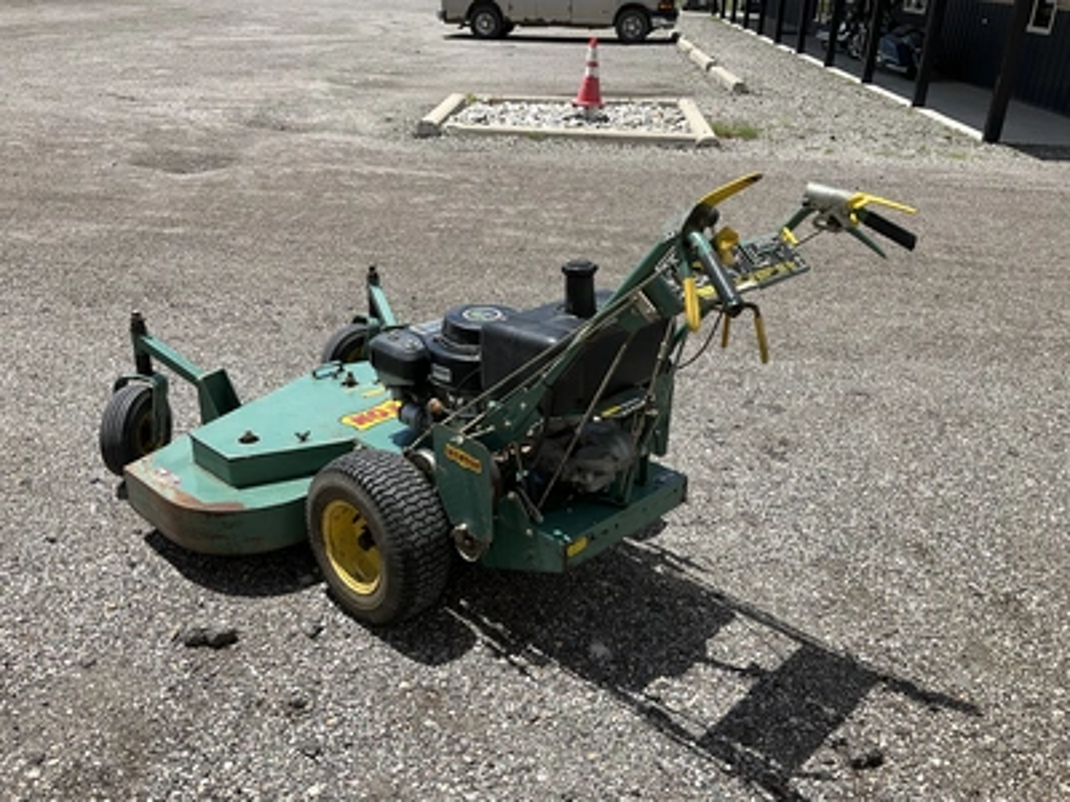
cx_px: 535
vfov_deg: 48.2
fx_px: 896
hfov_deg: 61.7
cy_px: 401
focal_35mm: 29
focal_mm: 3
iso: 25
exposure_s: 1/1786
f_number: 1.8
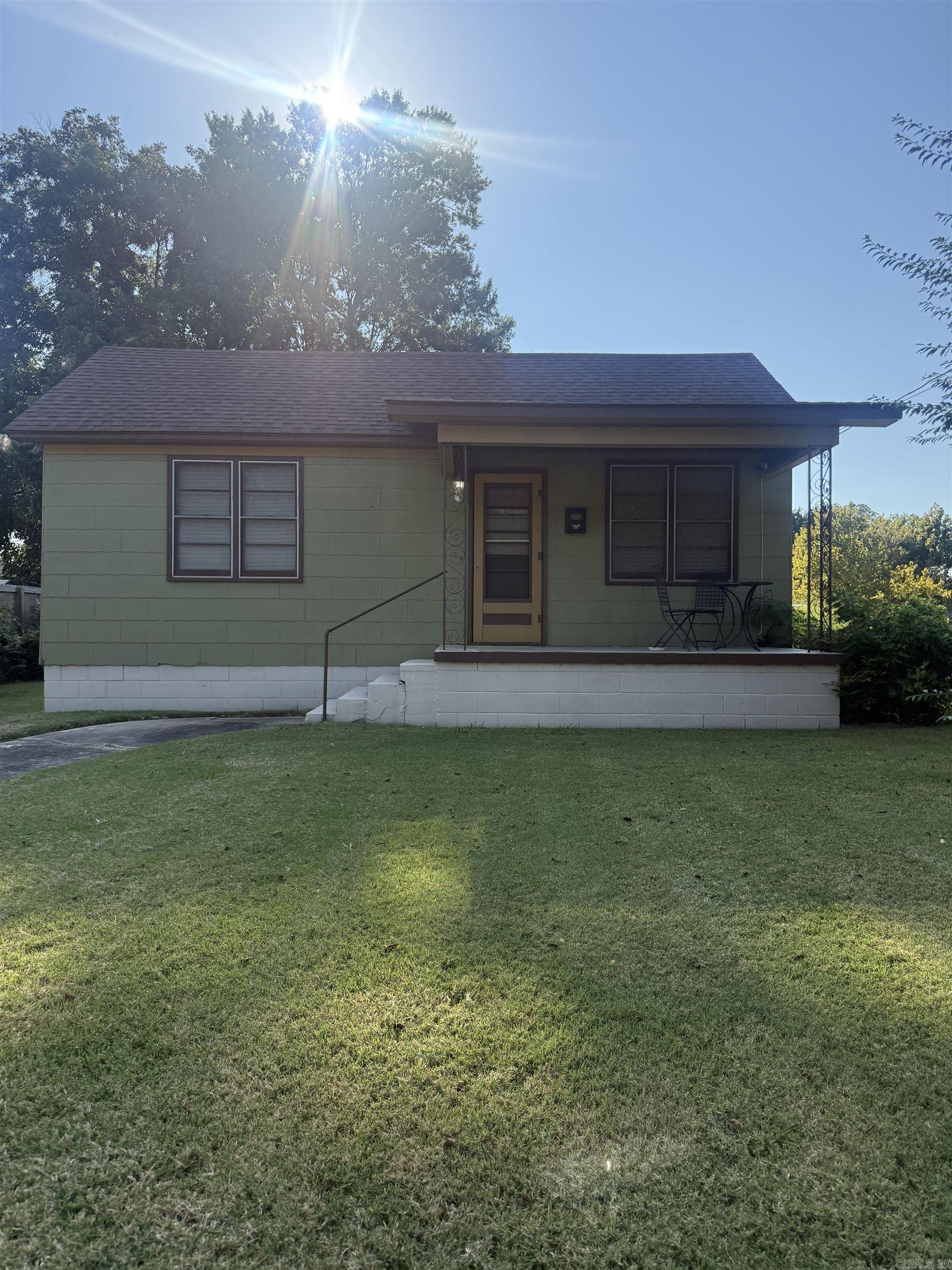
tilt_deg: +1.2
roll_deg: -1.4
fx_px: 880
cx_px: 476
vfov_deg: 71.6
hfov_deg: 56.8
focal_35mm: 24
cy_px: 635
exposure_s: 1/4673
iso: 125
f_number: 1.78
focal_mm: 6.76
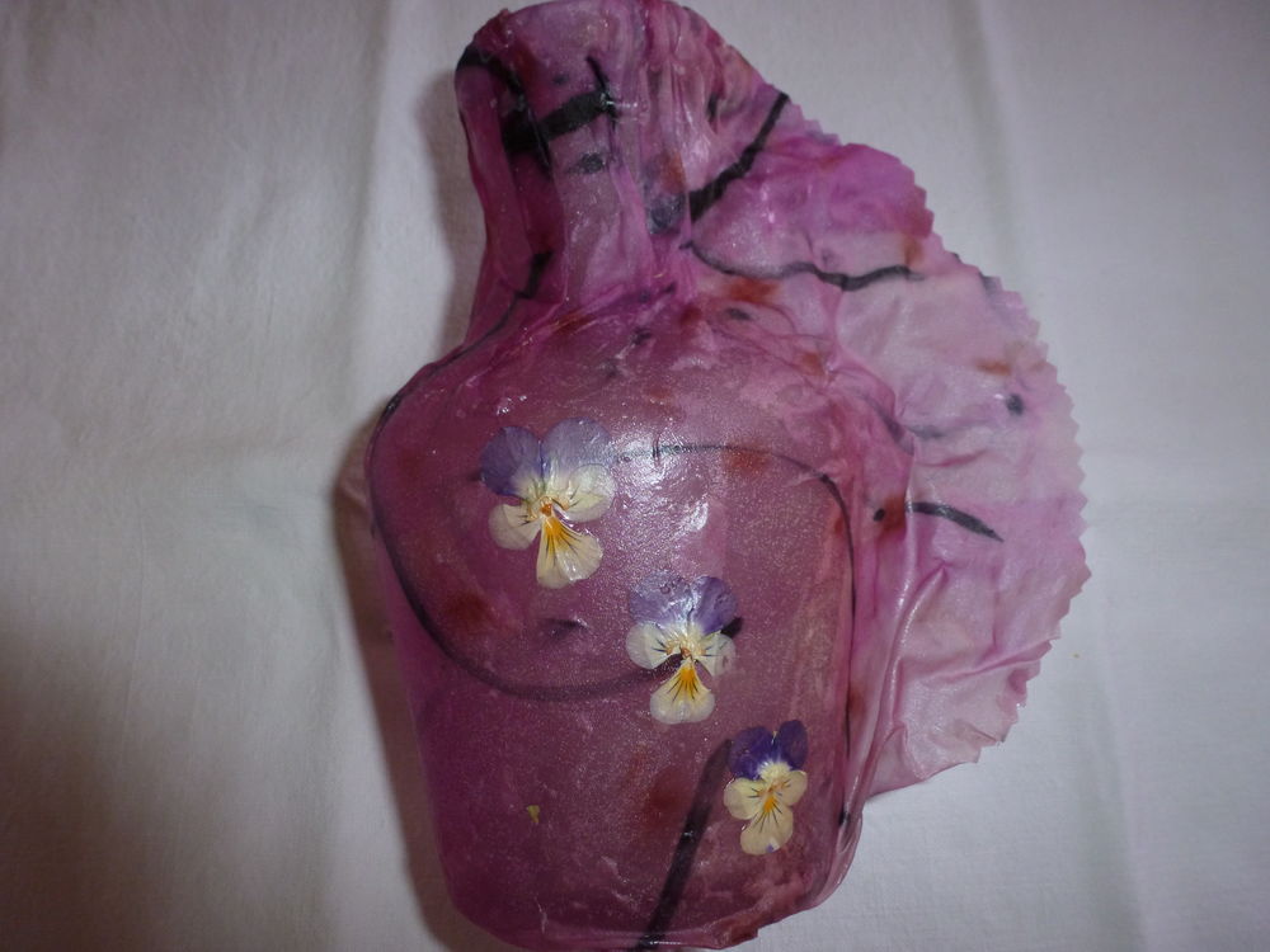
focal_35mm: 24
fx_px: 881
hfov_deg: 71.6
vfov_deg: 56.8
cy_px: 476
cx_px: 635
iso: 200
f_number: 3.3
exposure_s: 1/60
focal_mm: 4.3
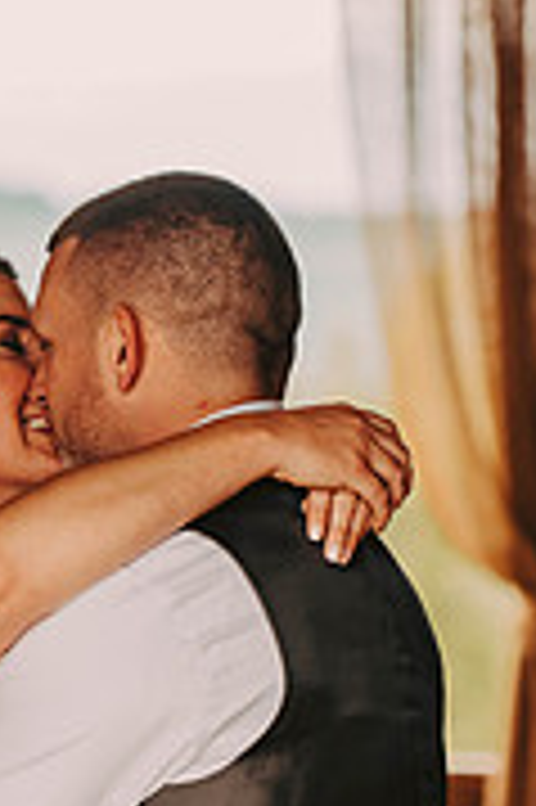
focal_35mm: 264
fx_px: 5907
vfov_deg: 7.8
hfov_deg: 5.2
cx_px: 126
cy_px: 756
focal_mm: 105
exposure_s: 1/400
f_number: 2.8
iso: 400
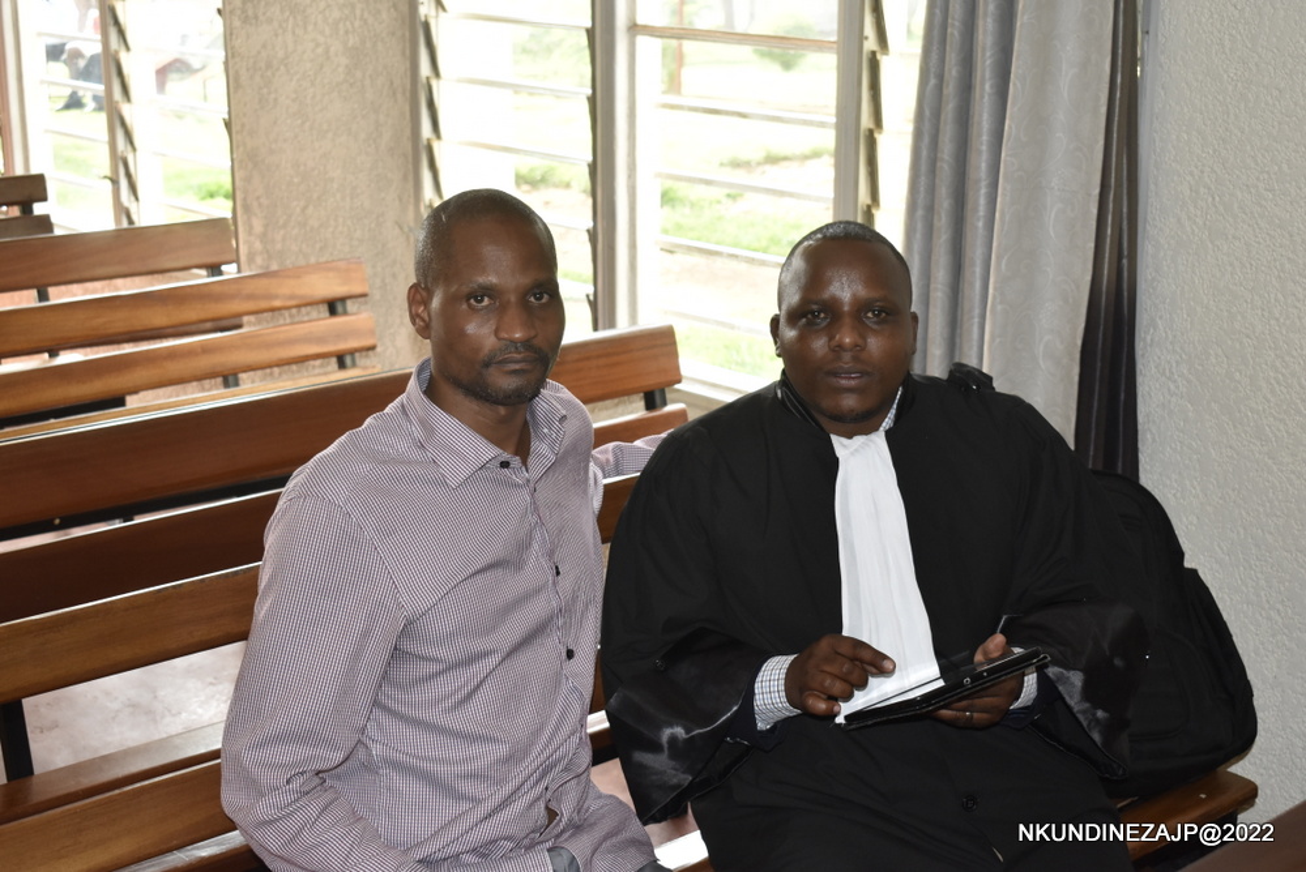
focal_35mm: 54
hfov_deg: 36.9
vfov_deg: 25.1
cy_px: 436
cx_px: 653
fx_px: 1960
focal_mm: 36
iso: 800
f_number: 5.6
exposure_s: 1/125
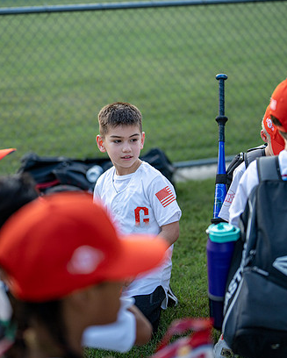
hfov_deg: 17.7
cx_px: 133
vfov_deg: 22.0
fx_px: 923
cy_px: 161
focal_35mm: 87
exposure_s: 1/2000
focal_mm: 50
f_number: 1.2
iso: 250
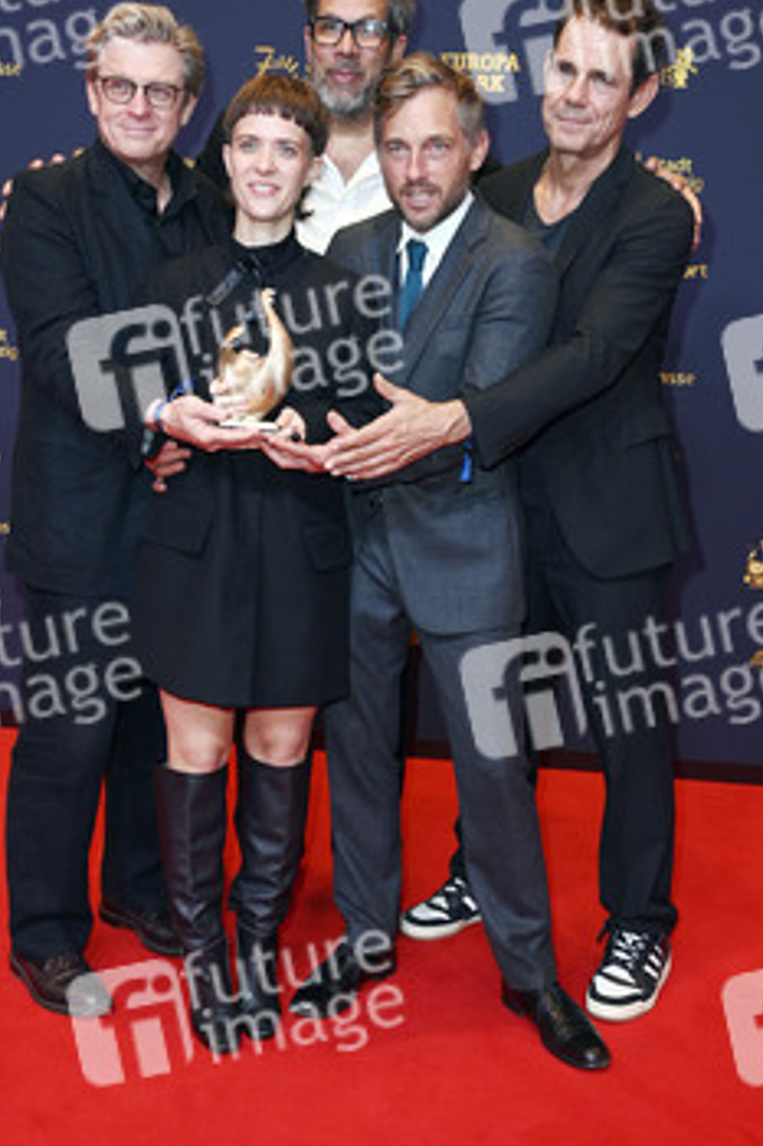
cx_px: 331
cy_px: 517
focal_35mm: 48
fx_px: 1527
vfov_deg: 41.1
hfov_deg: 28.0
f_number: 5.6
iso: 1000
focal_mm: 42
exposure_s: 1/200
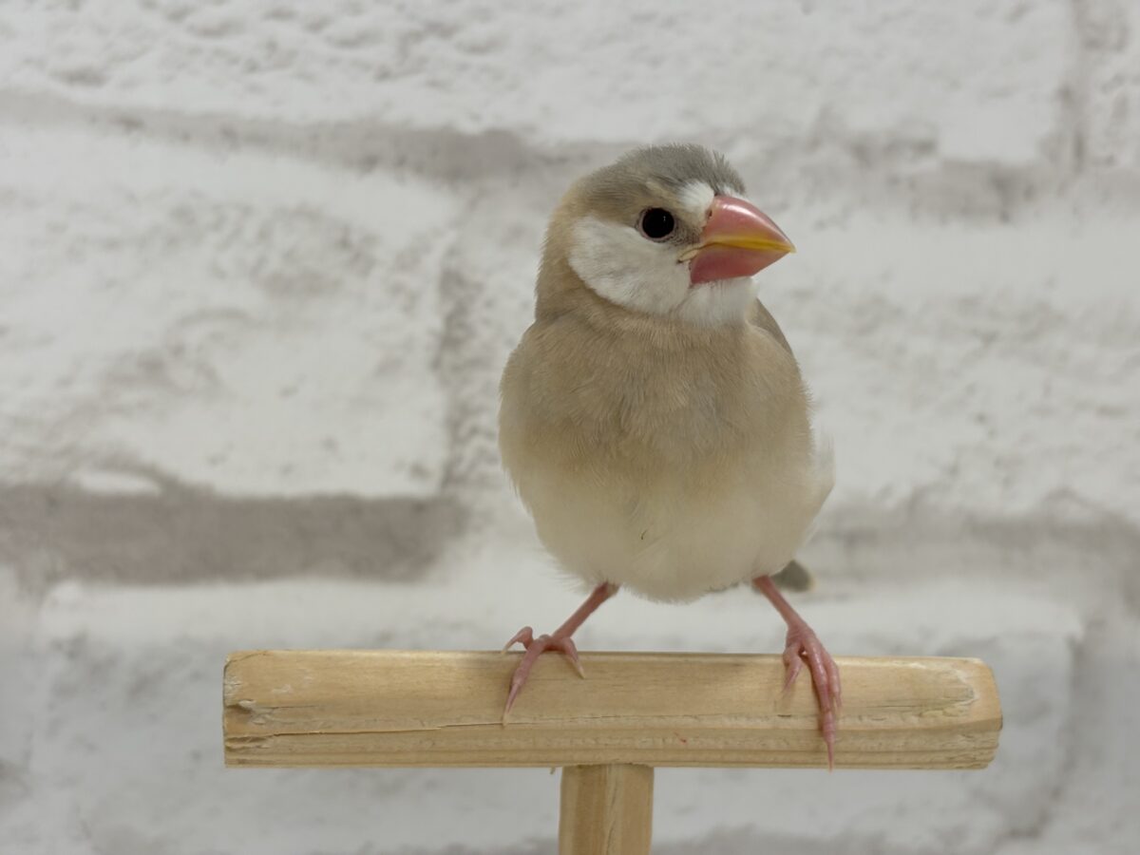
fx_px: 1713
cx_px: 570
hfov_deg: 36.8
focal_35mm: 52
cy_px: 428
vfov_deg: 28.0
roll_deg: -1.5
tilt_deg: -1.2
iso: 64
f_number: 1.6
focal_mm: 5.96
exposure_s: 1/100
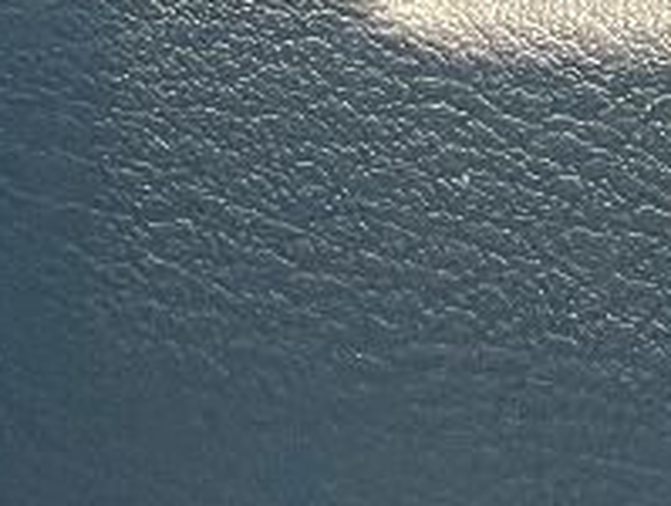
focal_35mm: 267
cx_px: 1308
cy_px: -88
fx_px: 5185
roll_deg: +1.9
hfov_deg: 7.2
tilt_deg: -15.6
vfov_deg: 5.6
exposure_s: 1/99
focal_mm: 6
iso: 32
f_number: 2
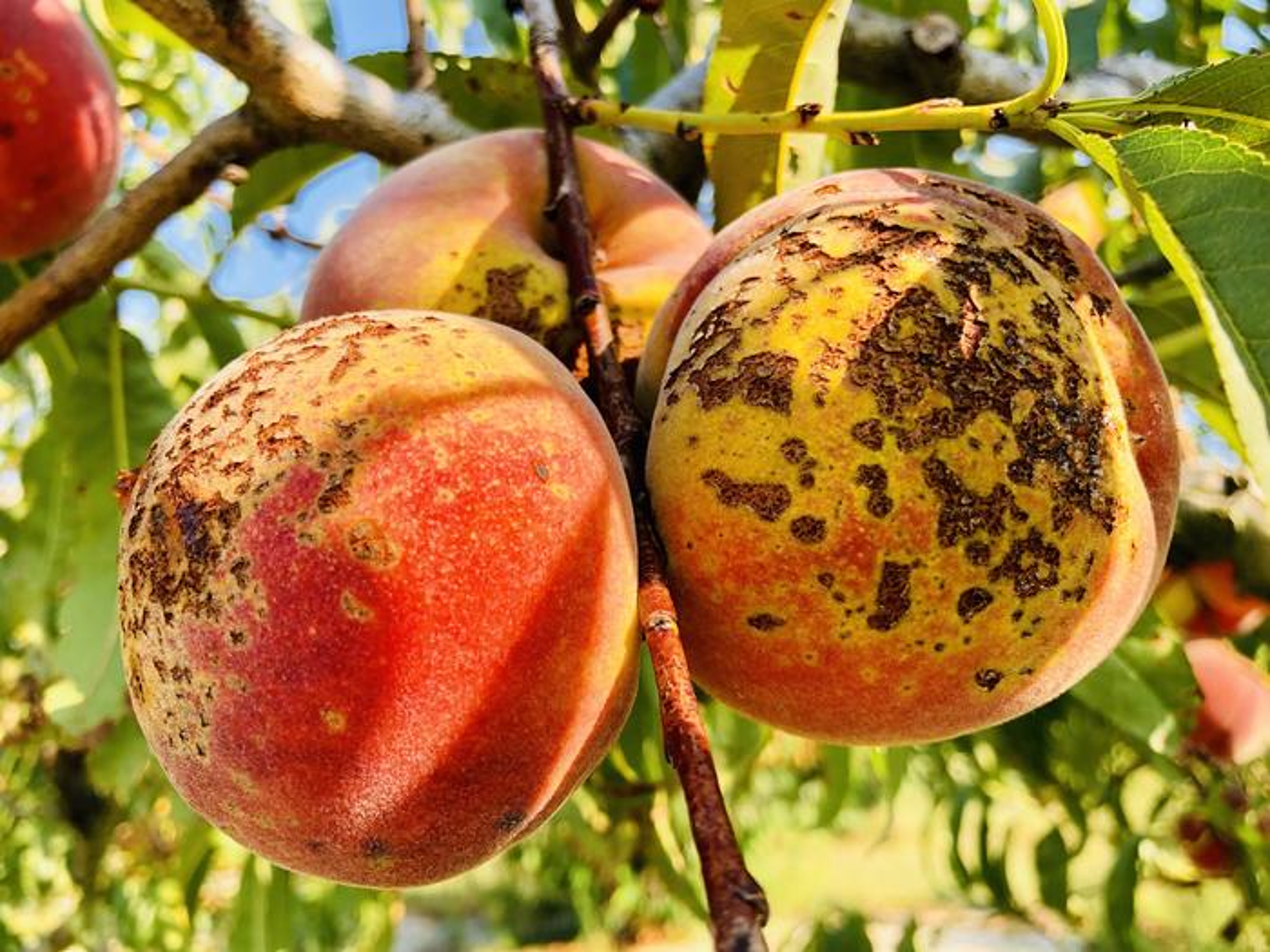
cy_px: 476
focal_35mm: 28
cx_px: 635
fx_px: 1027
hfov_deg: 63.4
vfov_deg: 49.7
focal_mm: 3.99
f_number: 1.8
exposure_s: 1/345
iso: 20
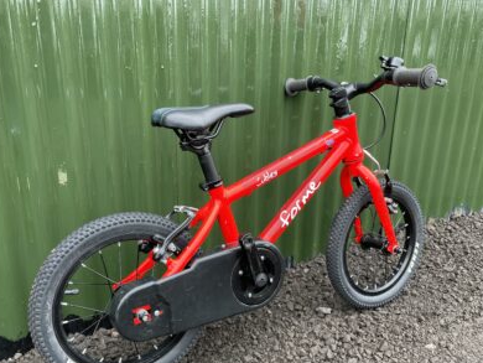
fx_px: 447
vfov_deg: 43.9
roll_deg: -1.1
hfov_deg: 56.8
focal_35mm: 32
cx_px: 242
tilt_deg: -19.7
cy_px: 222
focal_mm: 4.2
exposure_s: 1/121
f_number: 1.6
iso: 32
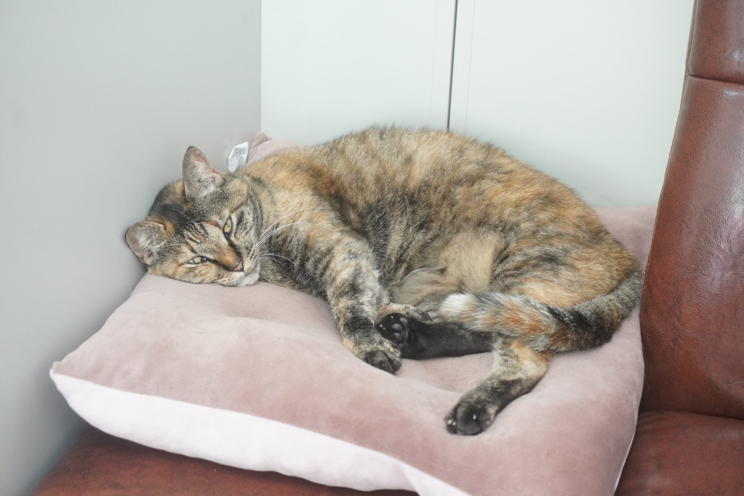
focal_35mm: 75
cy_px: 248
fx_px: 1550
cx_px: 372
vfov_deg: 18.2
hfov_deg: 27.0
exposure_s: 1/30
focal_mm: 50
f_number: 5.6
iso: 2500
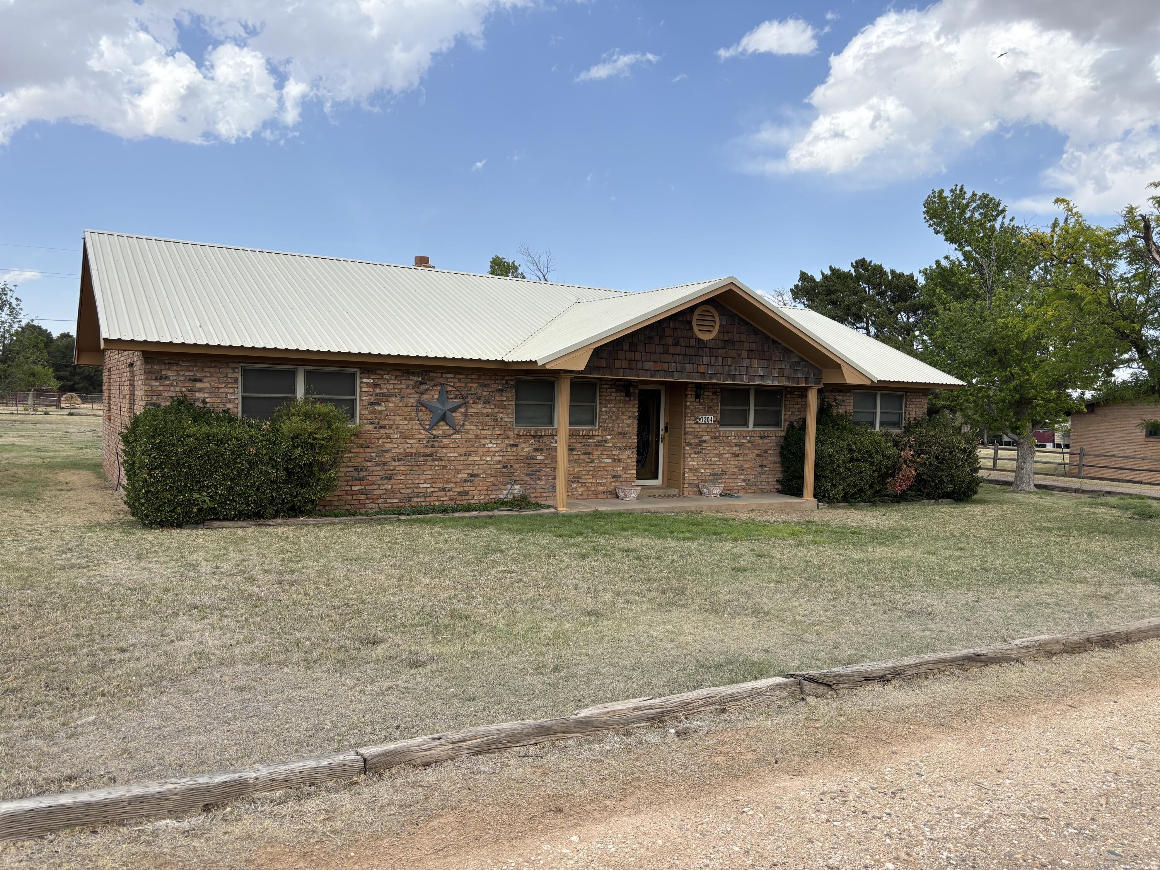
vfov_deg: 53.1
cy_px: 435
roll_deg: -1.4
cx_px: 580
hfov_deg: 67.3
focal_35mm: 26
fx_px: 871
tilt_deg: -3.1
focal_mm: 5.96
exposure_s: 1/2933
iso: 50
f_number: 1.6
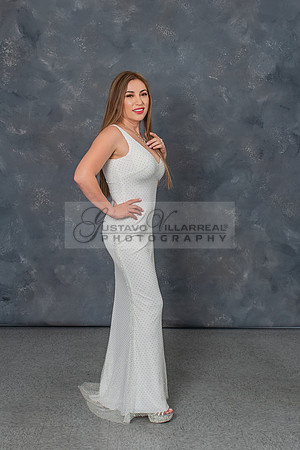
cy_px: 208
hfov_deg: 26.1
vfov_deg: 38.4
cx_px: 128
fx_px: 645
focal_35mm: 52
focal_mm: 26
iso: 200
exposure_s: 1/160
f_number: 5.6
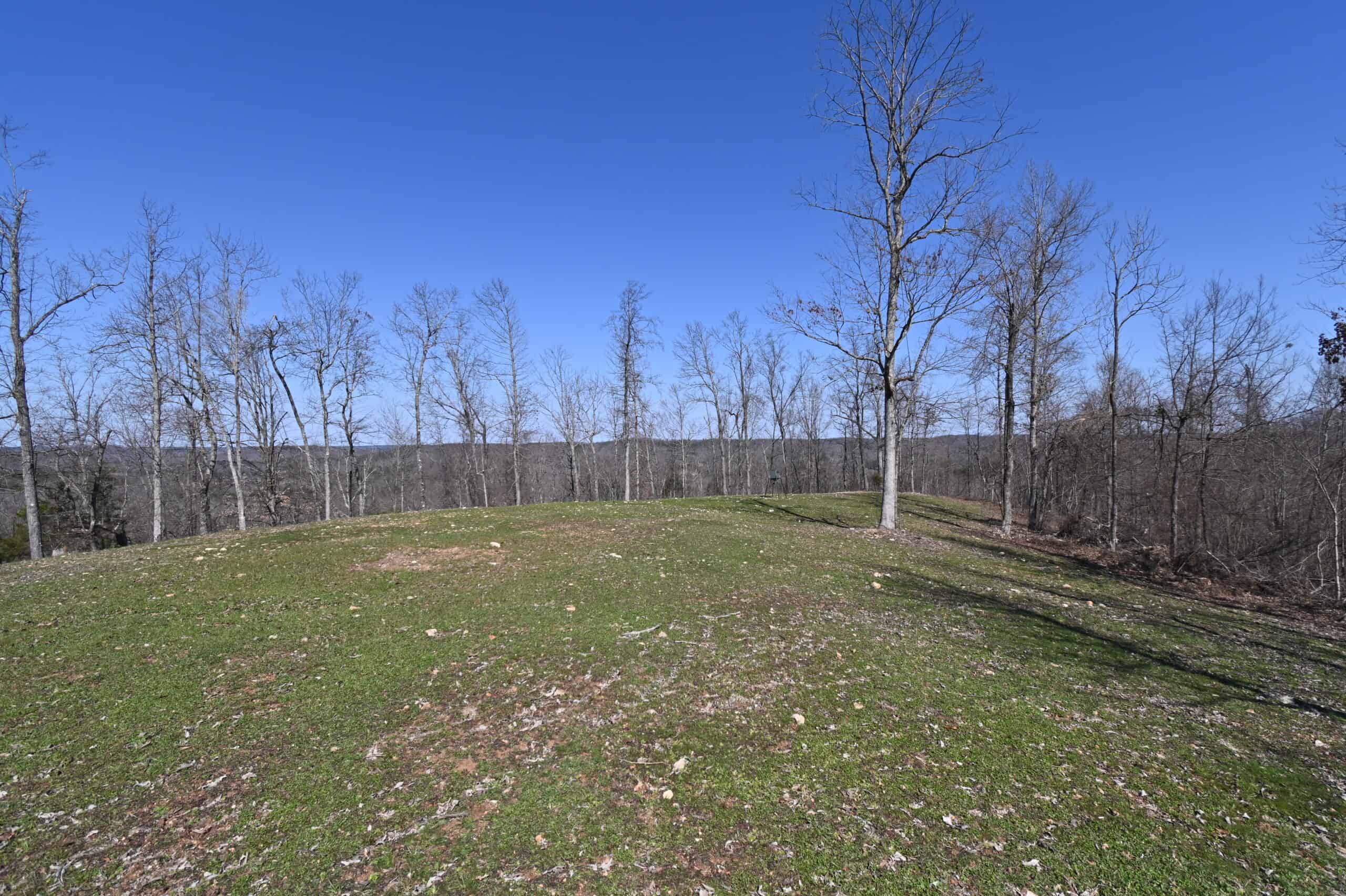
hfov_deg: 100.4
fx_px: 561
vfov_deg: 77.3
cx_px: 673
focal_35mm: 15
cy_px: 448
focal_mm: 10
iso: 100
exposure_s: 1/400
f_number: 8
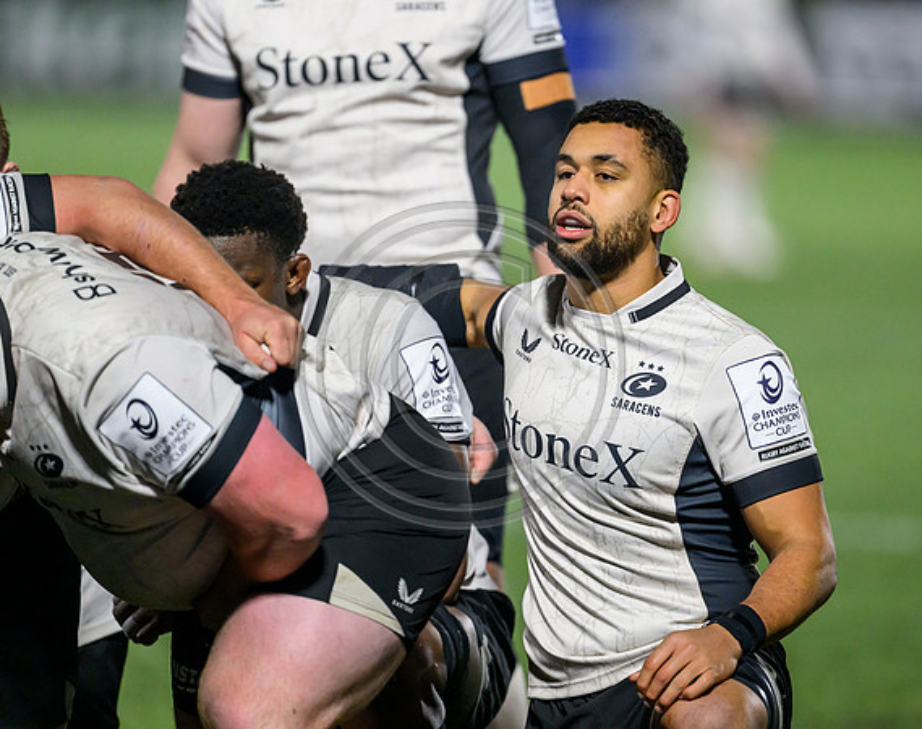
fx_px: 12157
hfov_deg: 4.3
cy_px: 364
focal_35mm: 448
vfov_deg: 3.4
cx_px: 547
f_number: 3.2
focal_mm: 400
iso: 6400
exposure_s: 1/3200
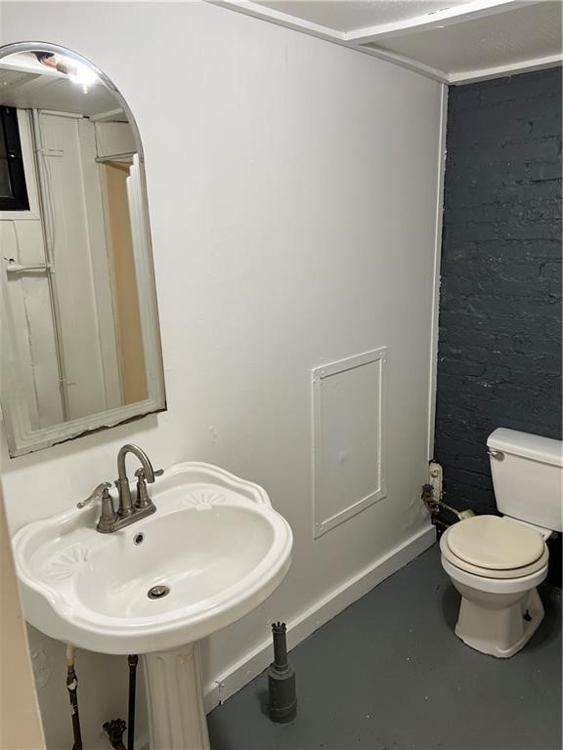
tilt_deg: -12.3
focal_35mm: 26
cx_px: 282
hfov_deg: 53.1
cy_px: 375
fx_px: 564
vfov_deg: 67.3
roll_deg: +1.2
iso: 100
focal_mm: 5.7
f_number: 1.5
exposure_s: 1/120
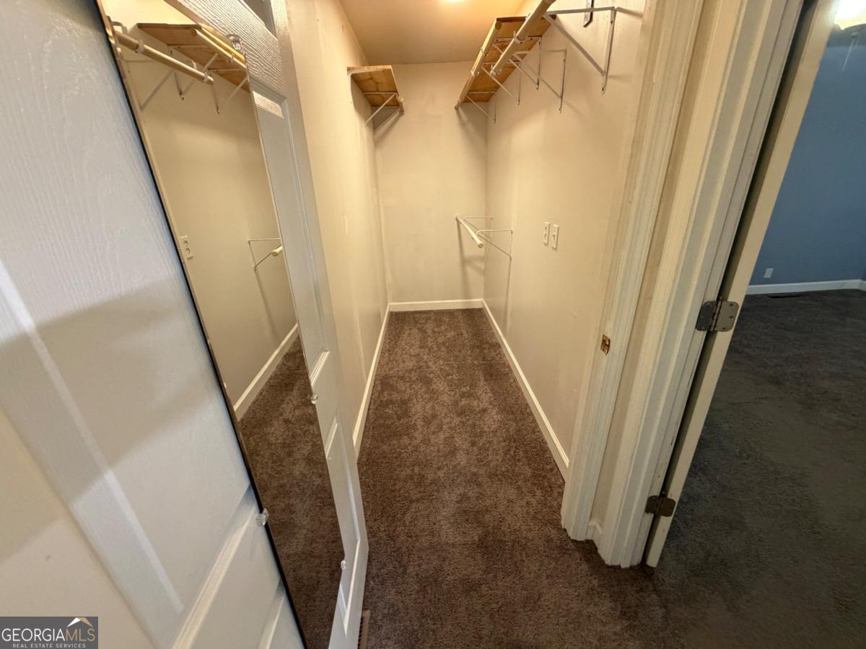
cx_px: 433
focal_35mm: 14
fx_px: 350
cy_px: 324
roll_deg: +2.2
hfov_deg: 102.1
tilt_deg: -22.2
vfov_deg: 85.7
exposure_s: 1/60
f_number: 2.2
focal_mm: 2.22
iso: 320
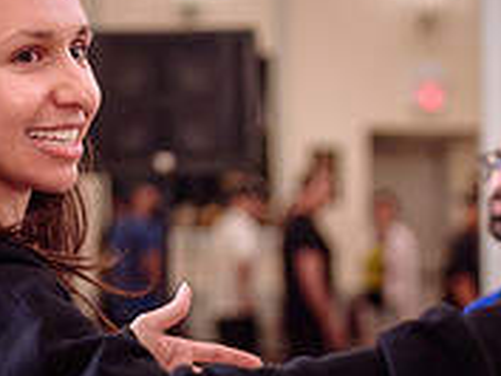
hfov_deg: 8.0
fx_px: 3577
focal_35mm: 247
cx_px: 324
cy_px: 299
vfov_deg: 6.0
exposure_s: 1/160
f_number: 2.8
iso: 1000
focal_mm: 70
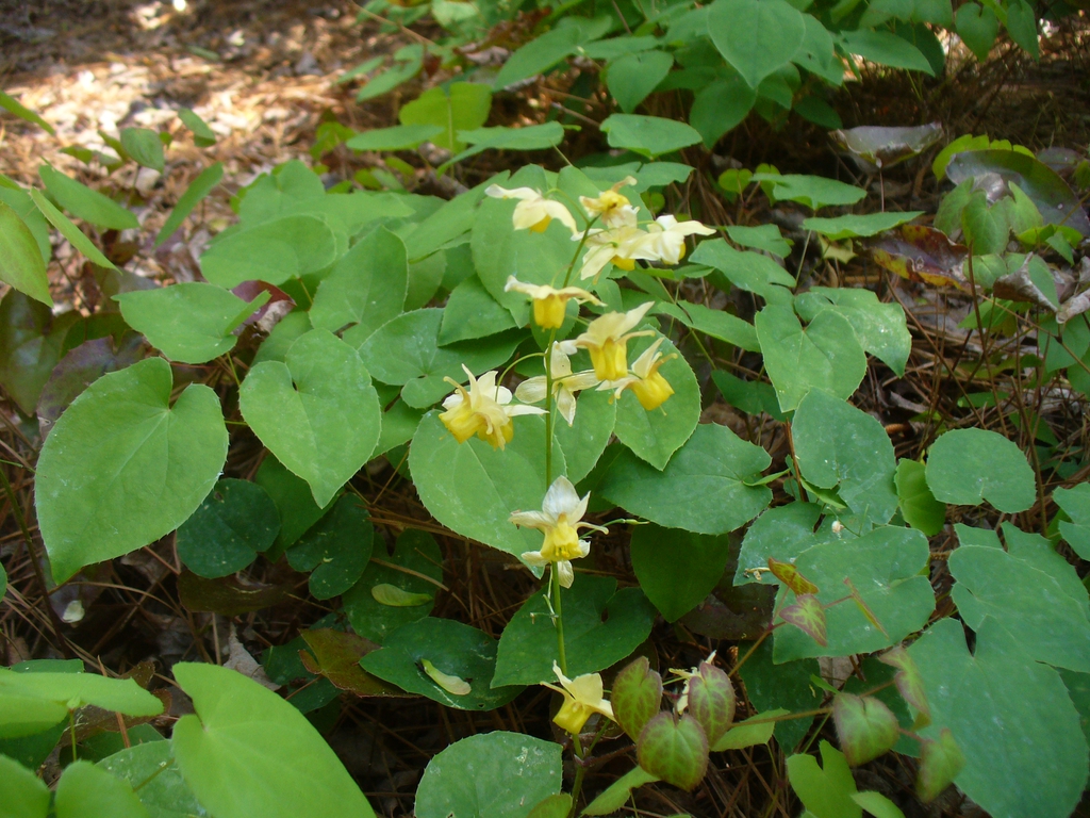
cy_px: 409
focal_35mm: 37
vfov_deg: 38.7
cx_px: 545
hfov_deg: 50.1
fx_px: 1165
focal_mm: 6.1
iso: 100
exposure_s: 1/60
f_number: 2.8
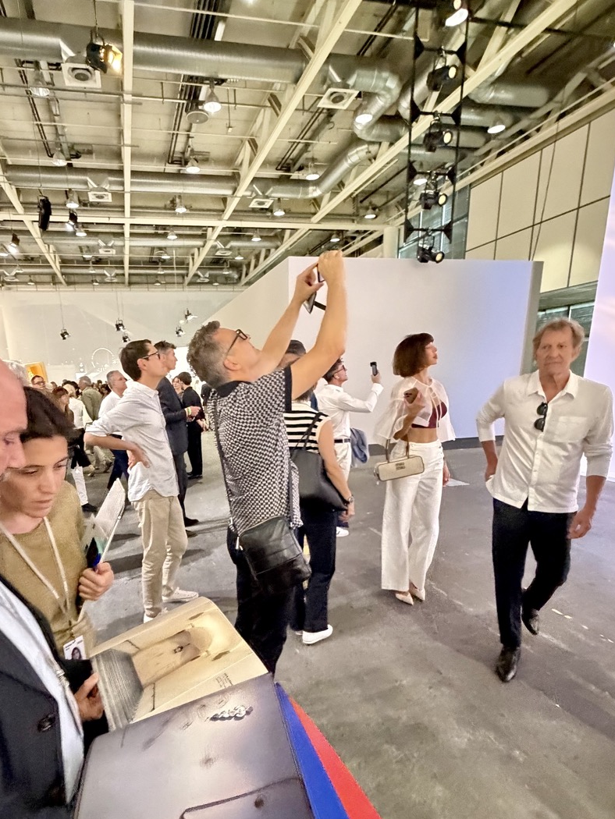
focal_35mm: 20
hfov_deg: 65.2
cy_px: 510
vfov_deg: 80.3
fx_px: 474
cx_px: 238
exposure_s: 1/60
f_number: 2.2
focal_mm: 2.22
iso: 1250
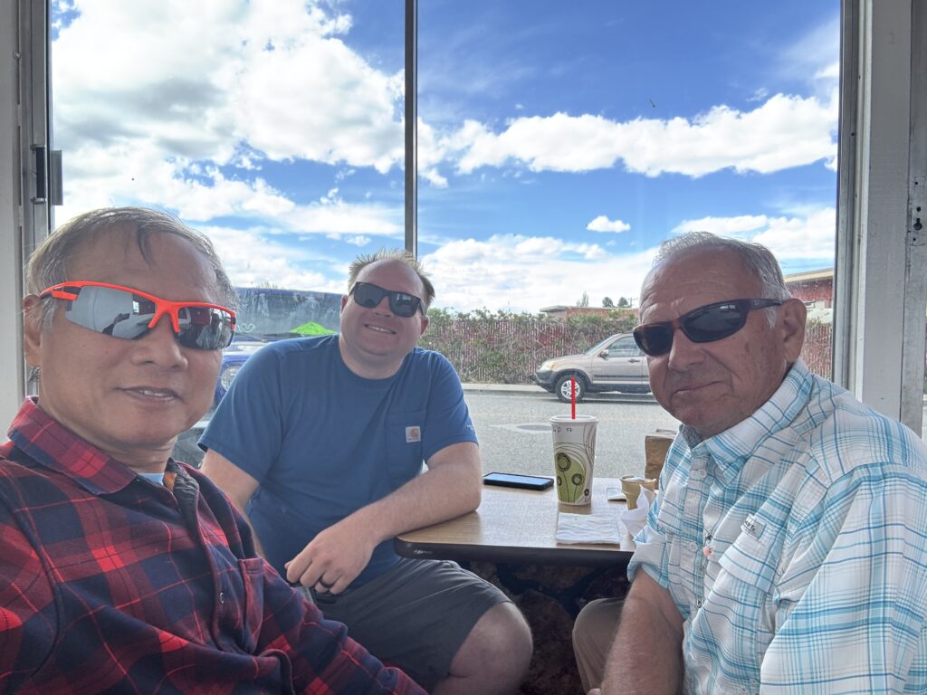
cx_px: 464
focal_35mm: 23
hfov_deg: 73.9
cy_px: 348
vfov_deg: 58.9
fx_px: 616
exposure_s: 1/122
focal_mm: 2.69
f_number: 1.9
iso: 25
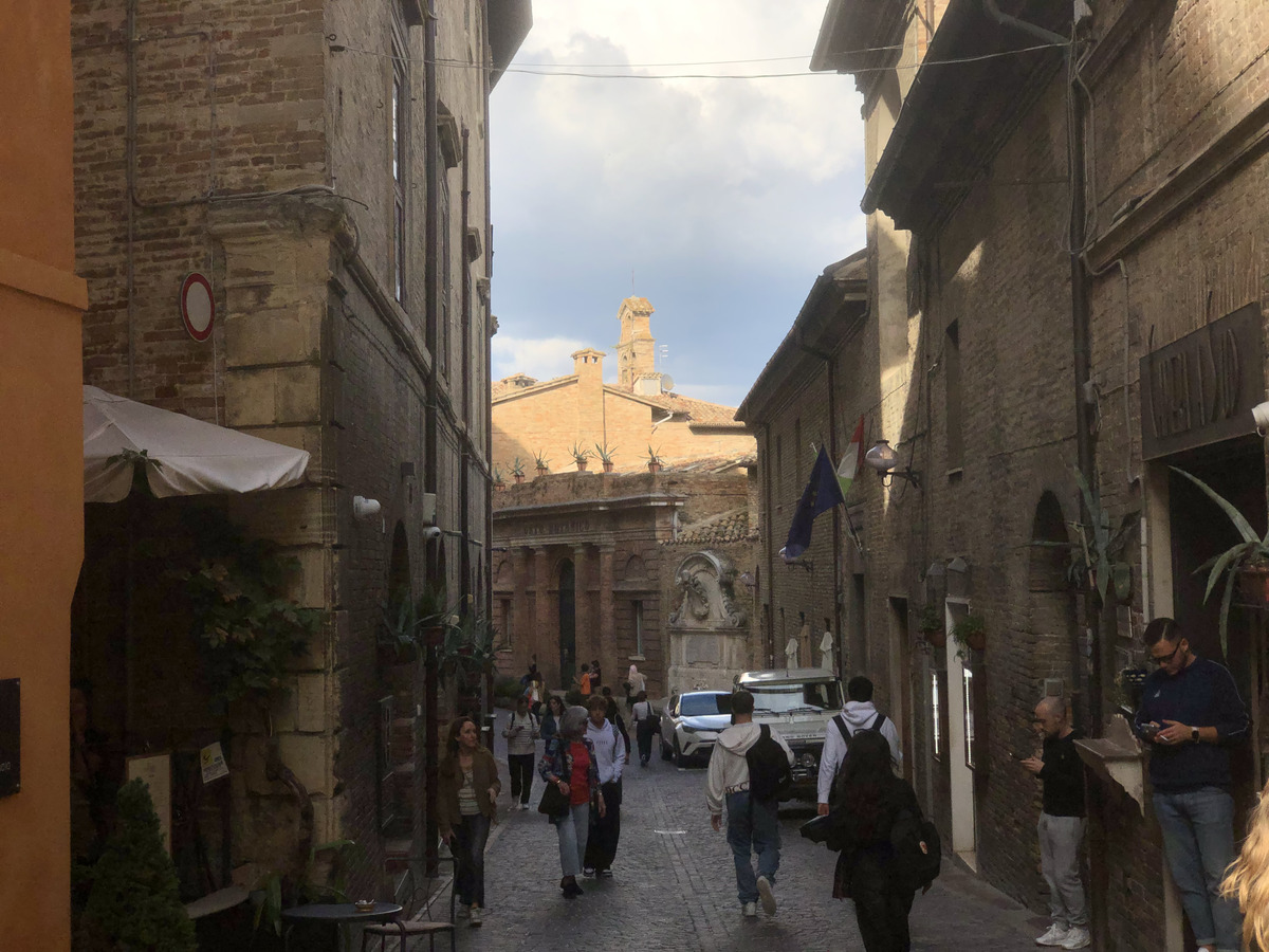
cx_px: 634
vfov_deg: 28.0
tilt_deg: +3.1
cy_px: 476
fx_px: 1906
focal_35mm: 52
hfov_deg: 36.8
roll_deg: +1.9
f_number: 2.4
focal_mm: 6
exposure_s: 1/1779
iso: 16
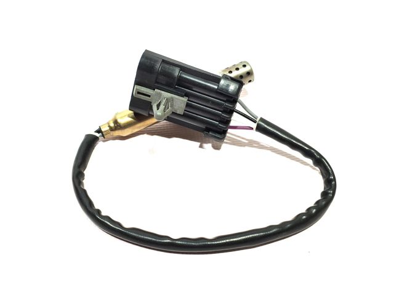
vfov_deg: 28.5
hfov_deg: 37.5
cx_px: 197
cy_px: 148
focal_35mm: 51
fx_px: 580
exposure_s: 1/100
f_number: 1.75
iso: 288
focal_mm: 4.75
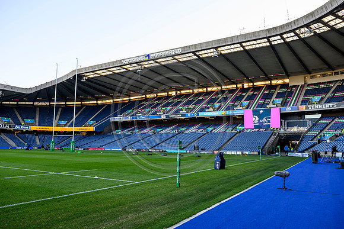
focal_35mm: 28
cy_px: 114
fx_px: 263
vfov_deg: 47.2
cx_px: 172
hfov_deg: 66.4
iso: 500
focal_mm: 27.5
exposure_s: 1/250
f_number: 6.3
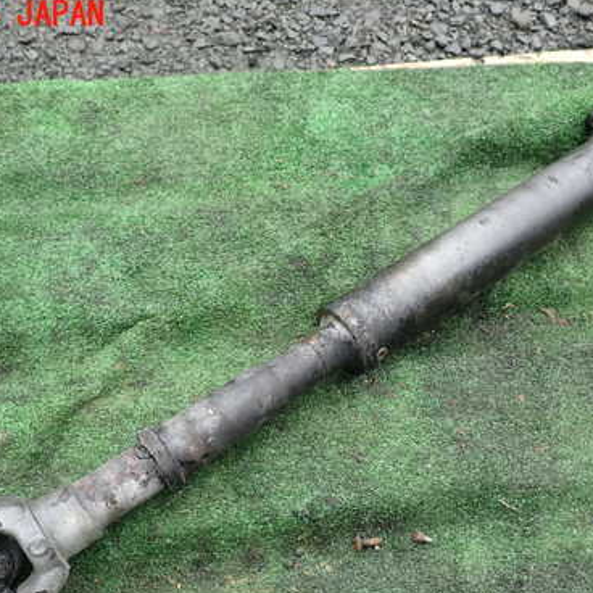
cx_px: 295
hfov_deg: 46.0
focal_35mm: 36
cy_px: 358
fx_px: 698
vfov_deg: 45.8
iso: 100
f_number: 2.8
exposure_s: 1/160
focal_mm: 4.5
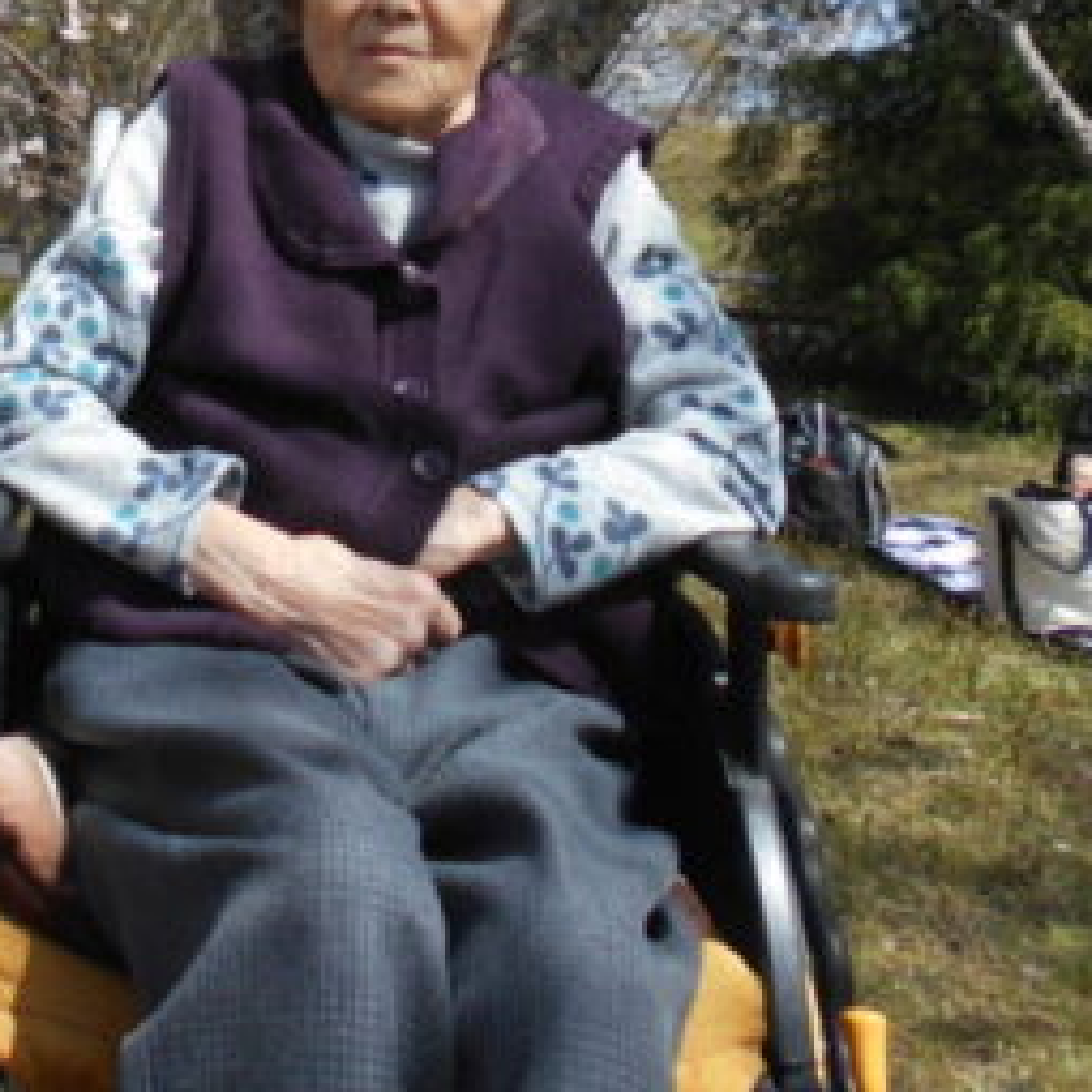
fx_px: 1927
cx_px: 171
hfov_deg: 30.6
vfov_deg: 28.8
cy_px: -90
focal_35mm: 54
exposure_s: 1/640
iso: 80
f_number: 3.2
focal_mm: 4.6
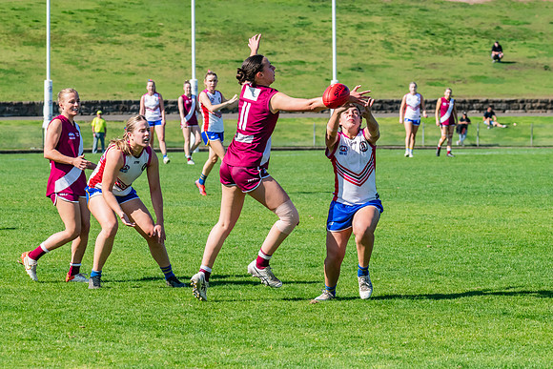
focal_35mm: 215
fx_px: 3298
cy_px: 182
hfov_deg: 9.6
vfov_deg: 6.4
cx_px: 346
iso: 800
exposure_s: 1/1250
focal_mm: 170
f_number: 9
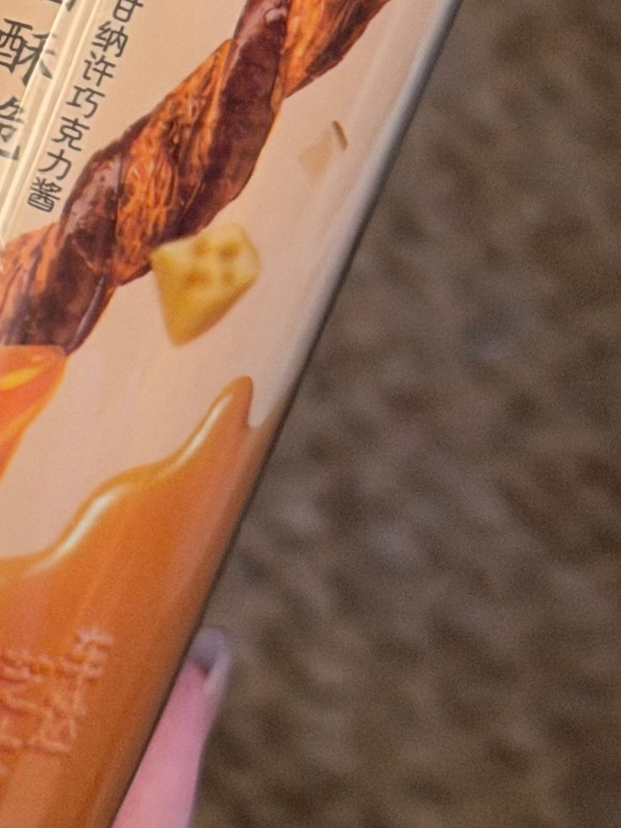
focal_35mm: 179
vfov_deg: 10.8
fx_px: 4281
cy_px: -187
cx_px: -424
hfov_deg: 8.1
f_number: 1.78
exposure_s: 1/20
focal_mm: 6.76
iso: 640
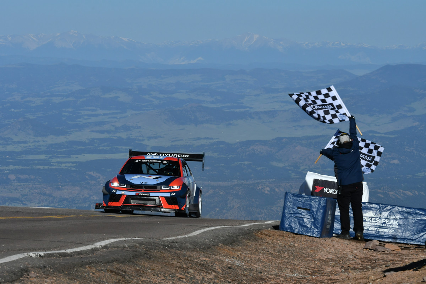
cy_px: 142
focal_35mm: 188
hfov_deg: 11.0
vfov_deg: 7.3
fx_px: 2219
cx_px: 213
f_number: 14
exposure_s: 1/500
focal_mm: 125
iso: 400
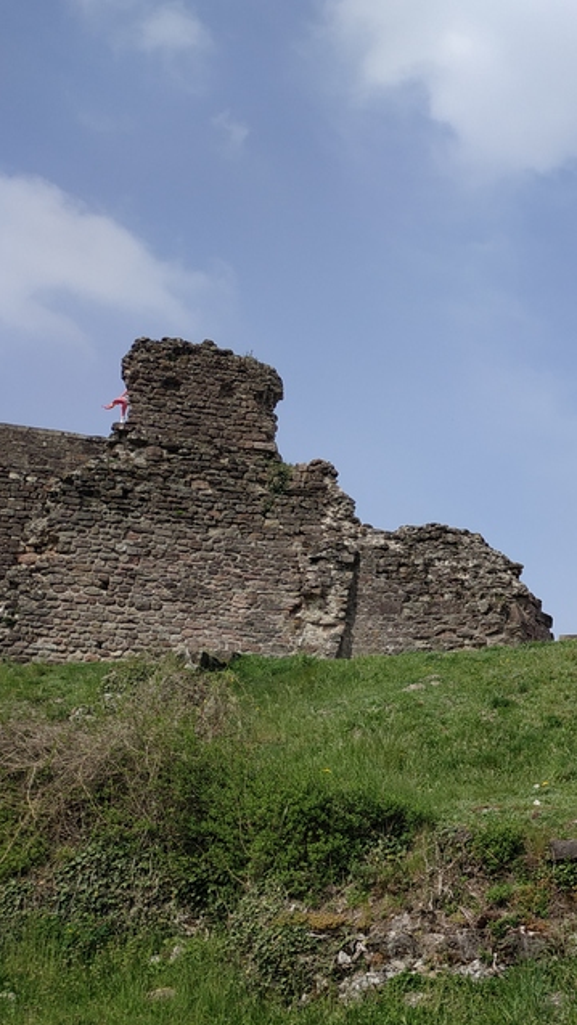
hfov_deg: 24.5
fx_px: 1115
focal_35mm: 41
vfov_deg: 49.2
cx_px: 789
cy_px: 583
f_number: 1.9
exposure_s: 1/2423
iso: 100
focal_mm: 3.94
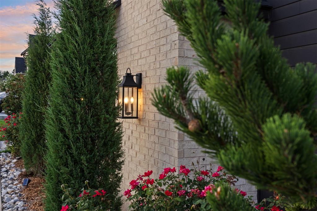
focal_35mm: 35
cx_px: 158
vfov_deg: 37.9
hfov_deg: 54.4
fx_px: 308
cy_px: 106
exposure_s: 1/10
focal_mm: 35
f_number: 8
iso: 200
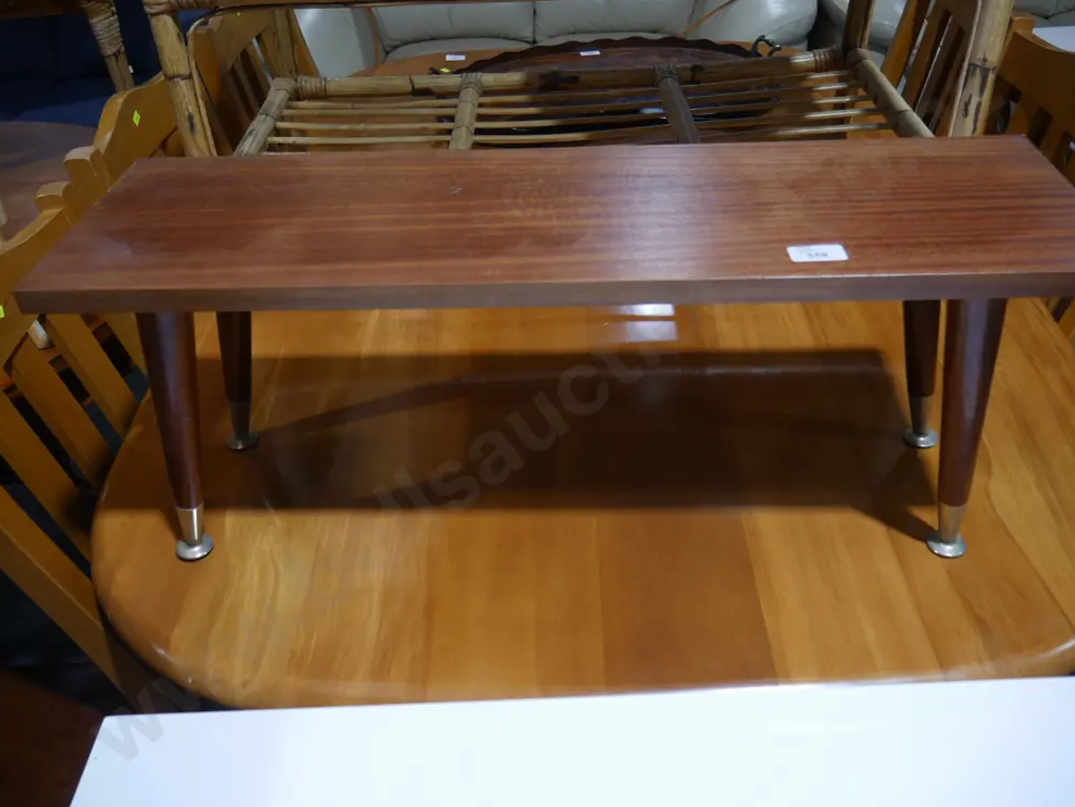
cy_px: 417
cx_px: 546
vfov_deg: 48.2
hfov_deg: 61.7
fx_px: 901
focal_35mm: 29
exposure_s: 1/60
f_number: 3.5
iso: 250
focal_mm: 14
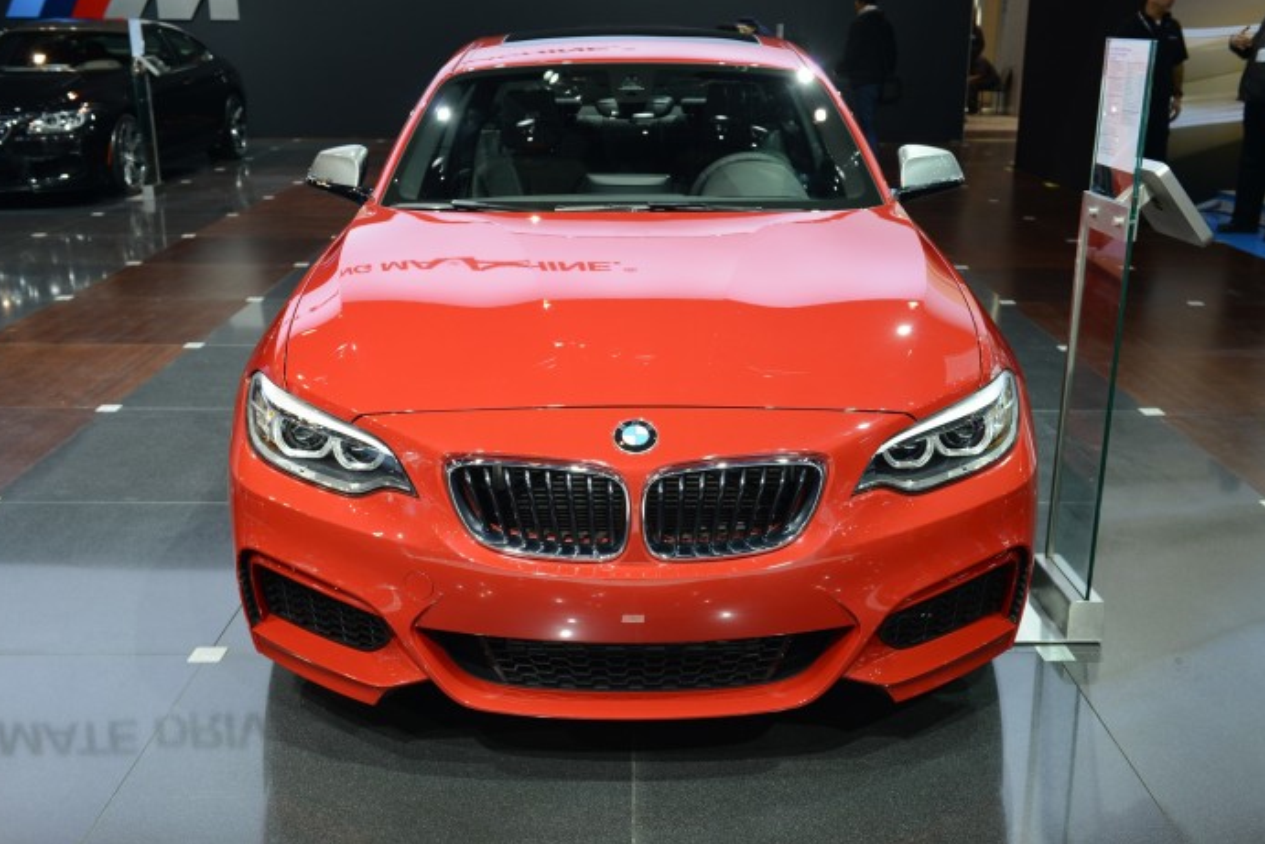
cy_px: 395
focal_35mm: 38
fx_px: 1335
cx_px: 633
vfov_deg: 35.1
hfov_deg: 50.7
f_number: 5.6
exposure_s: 1/50
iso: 800
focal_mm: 35
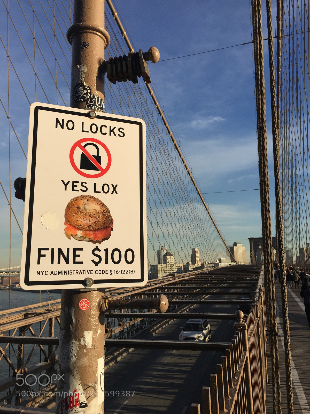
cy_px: 207
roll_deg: +0.2
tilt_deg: +10.9
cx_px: 155
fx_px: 346
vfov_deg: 61.7
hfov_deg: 48.2
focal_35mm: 29
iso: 32
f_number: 2.2
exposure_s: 1/3597
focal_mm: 4.15
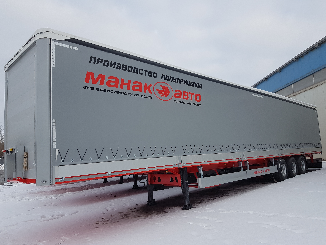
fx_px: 245
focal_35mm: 26
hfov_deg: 67.3
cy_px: 122
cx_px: 163
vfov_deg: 53.1
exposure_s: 1/720
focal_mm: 4.2
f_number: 1.7
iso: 50
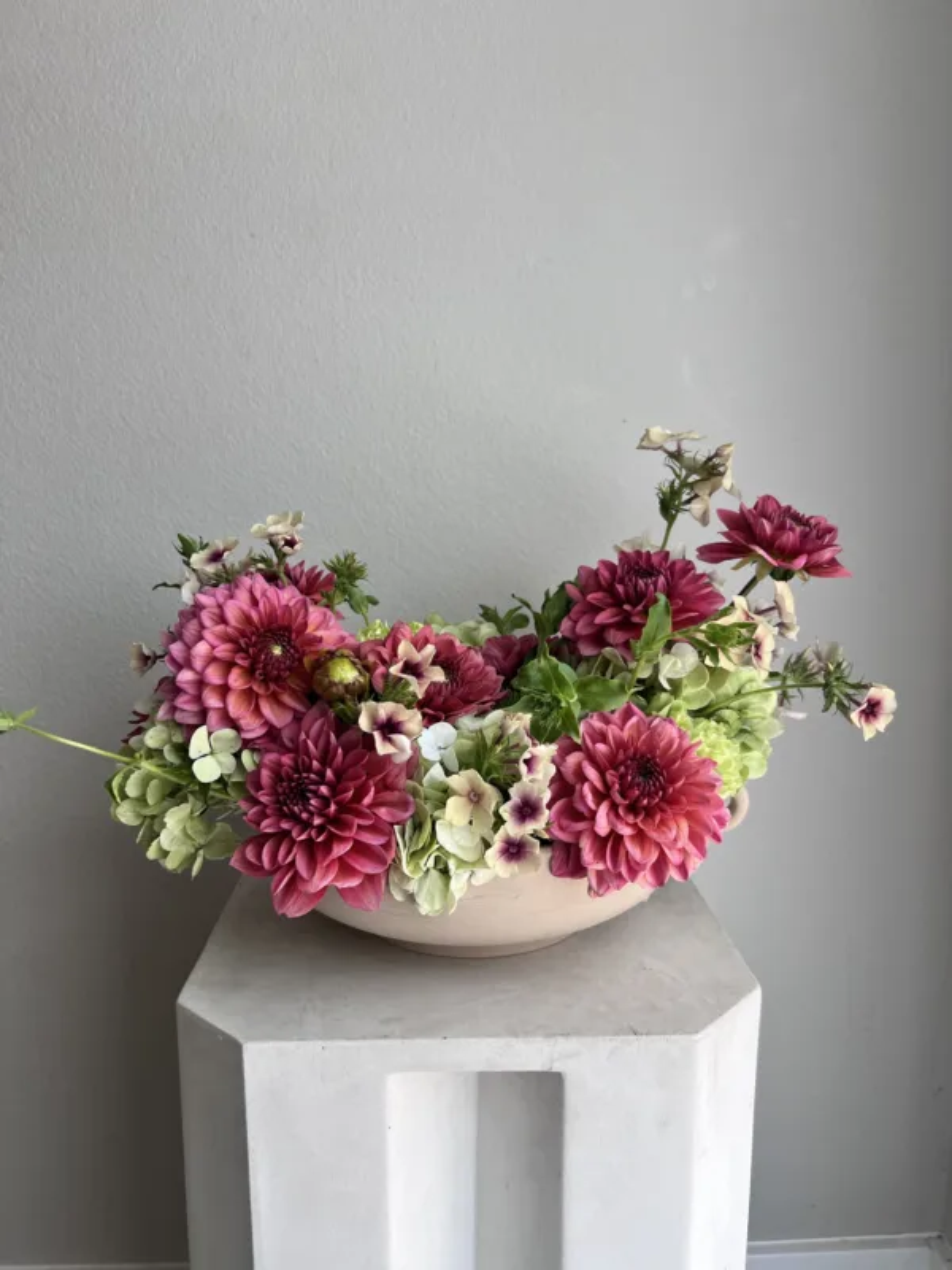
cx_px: 476
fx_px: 953
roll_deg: -0.5
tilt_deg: -8.3
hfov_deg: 53.1
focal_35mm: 26
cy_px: 635
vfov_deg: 67.3
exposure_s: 1/121
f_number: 1.5
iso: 100
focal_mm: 5.7
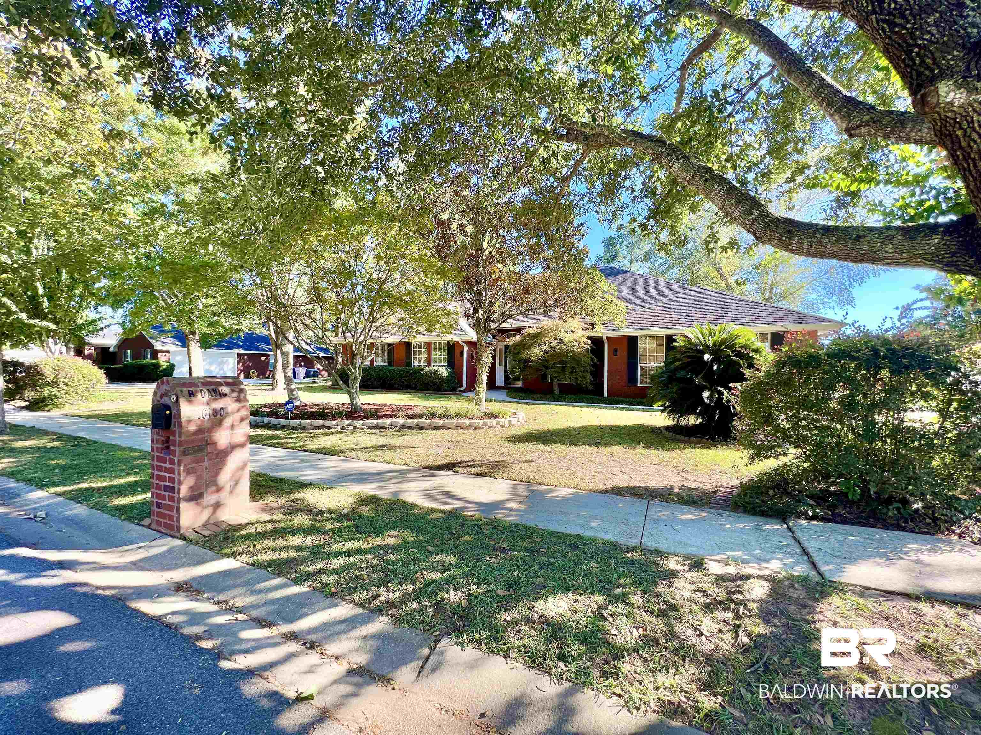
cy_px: 368
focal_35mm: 13
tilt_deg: -0.3
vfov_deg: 89.9
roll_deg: -0.6
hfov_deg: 106.2
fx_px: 368
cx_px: 490
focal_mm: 1.57
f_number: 1.8
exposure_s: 1/292
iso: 32
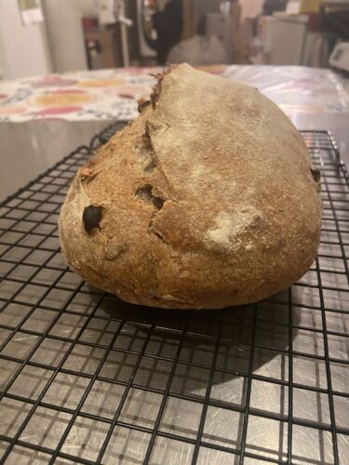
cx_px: 174
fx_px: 350
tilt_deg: -30.7
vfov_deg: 67.3
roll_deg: +1.4
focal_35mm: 26
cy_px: 232
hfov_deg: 53.1
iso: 500
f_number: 1.8
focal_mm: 4.25
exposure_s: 1/33
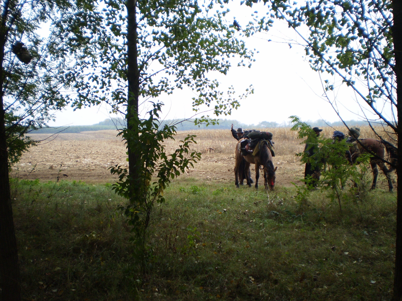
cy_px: 150
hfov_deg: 51.4
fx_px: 418
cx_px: 201
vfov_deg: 39.7
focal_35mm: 36
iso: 64
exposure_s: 1/40
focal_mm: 6.3
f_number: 3.1
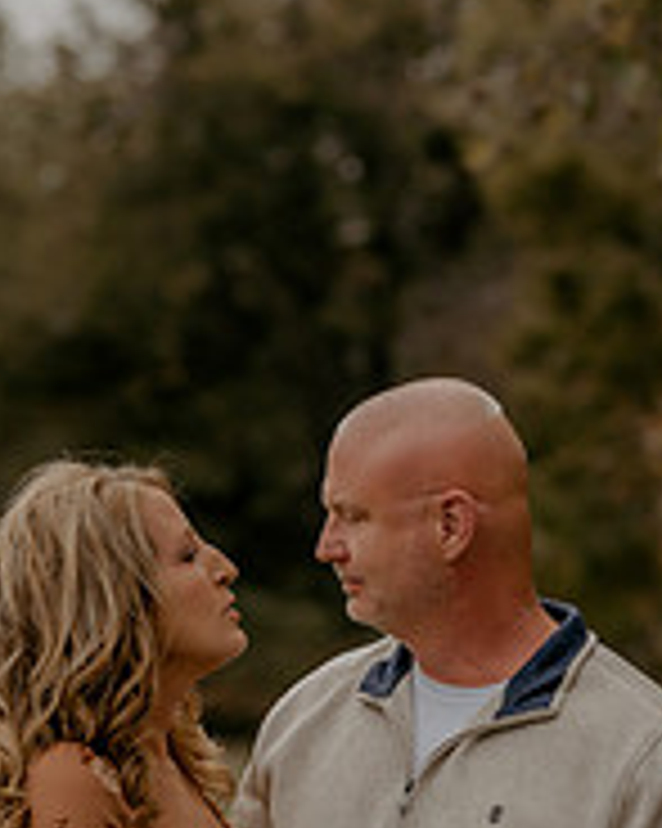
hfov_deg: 7.9
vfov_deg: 9.8
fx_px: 4780
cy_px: 878
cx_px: 322
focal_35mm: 195
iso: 125
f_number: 2.8
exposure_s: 1/640
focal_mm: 85
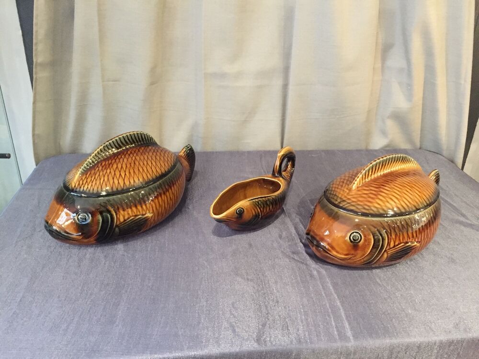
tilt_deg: -25.2
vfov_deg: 48.2
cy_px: 180
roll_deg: -2.1
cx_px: 240
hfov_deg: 61.7
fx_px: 401
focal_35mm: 29
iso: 400
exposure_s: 1/17
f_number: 2.2
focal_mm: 4.15
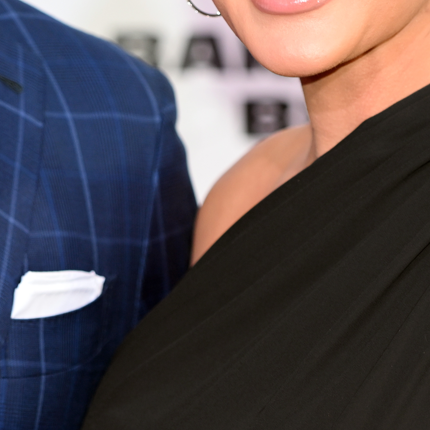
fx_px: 6113
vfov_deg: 4.0
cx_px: 39
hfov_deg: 4.0
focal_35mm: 435
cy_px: 36
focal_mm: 130
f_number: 3.5
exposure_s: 1/160
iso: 640
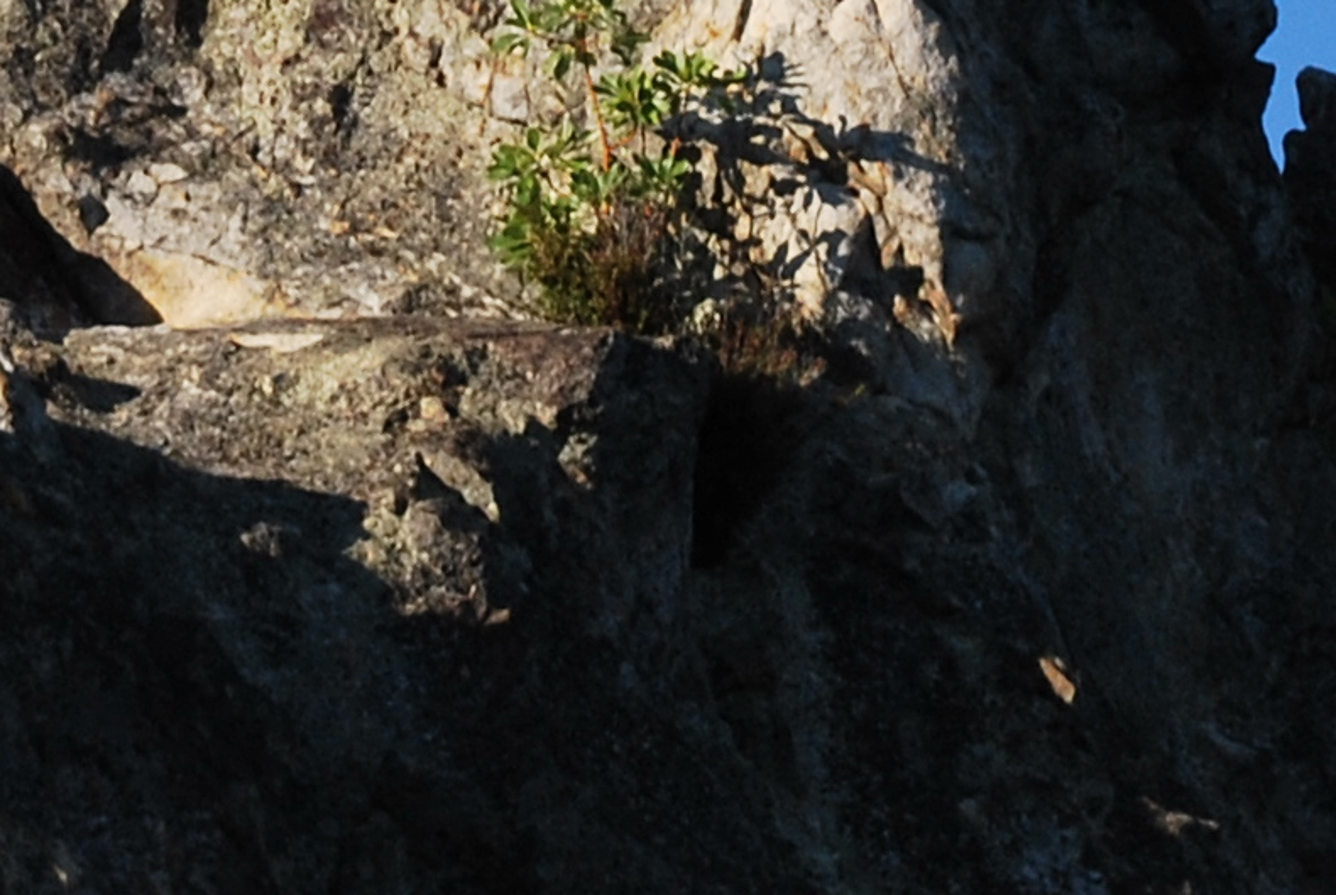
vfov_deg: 3.4
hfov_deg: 5.1
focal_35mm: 404
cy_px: -612
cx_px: 514
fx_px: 15029
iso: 180
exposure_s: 1/250
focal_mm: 55
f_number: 10
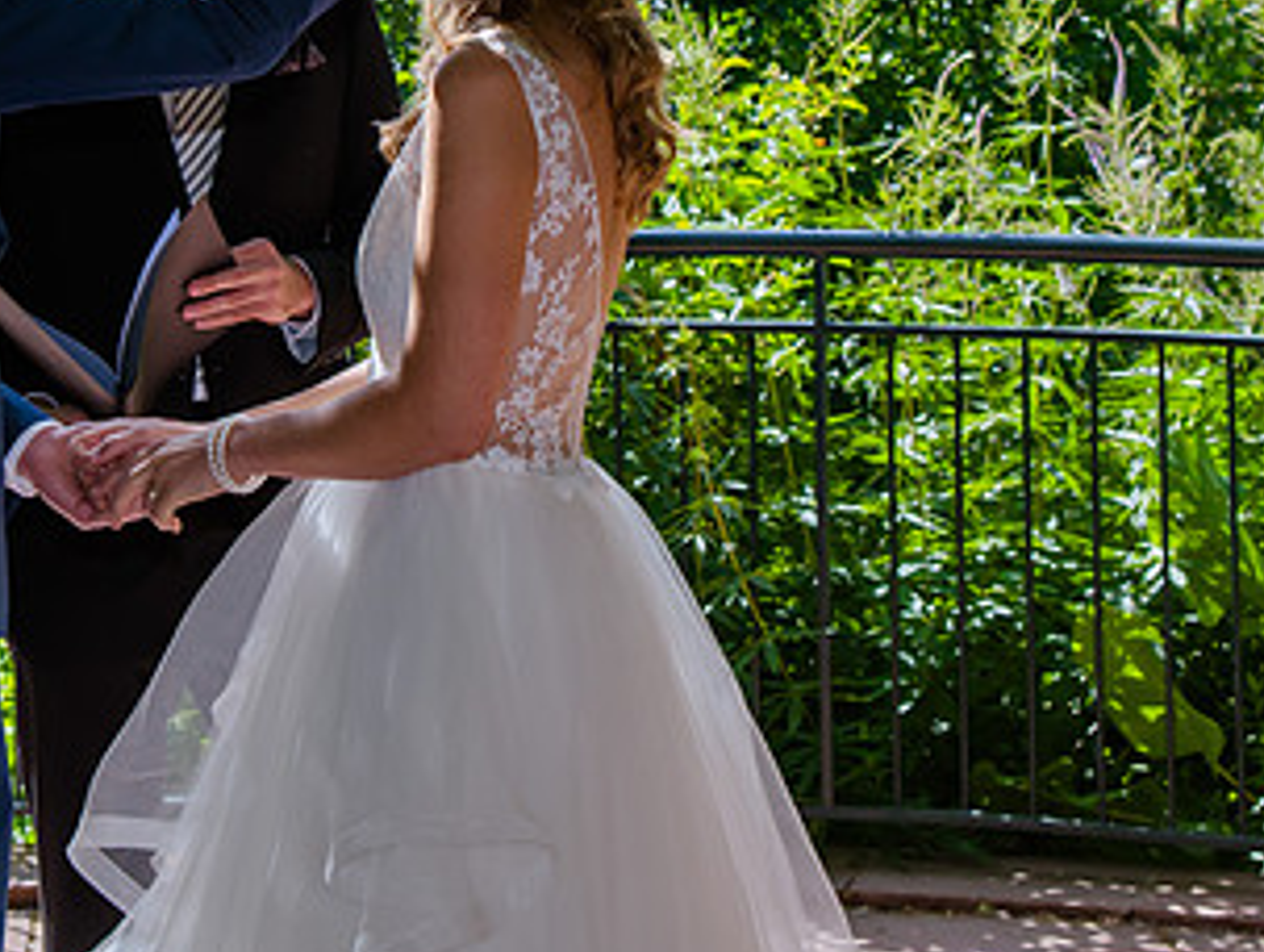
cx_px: 296
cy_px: 3
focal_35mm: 134
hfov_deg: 14.6
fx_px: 4899
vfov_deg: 11.0
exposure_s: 1/250
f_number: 7.1
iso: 200
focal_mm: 50
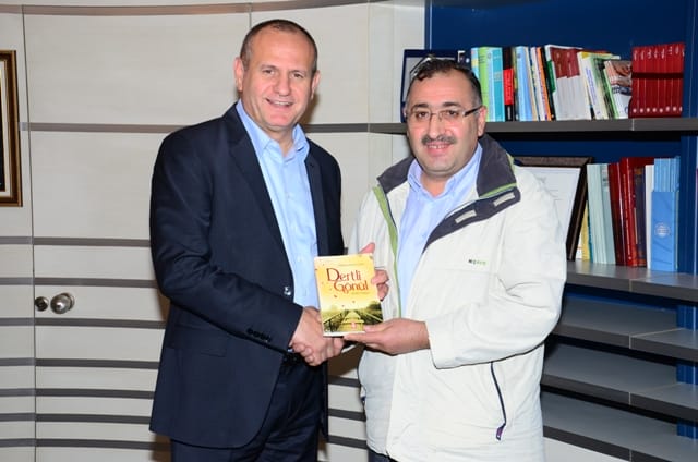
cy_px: 231
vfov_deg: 22.5
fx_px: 1161
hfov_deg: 33.5
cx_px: 349
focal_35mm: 60
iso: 400
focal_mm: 40
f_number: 5.6
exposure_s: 1/60
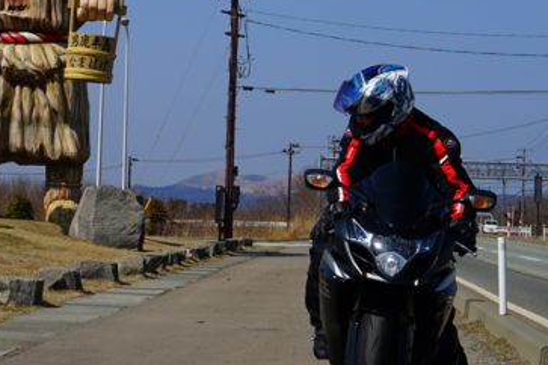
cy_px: 69
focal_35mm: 108
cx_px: 53
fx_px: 1644
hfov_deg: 18.6
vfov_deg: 12.6
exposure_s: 1/320
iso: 100
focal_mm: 33
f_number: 11
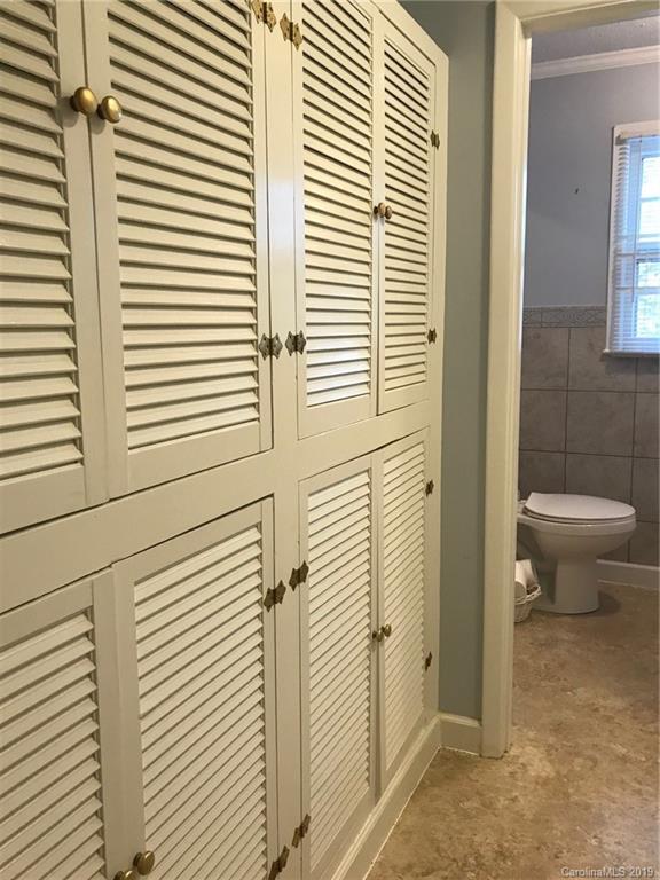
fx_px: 712
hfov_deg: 49.7
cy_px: 440
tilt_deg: -6.7
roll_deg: +0.7
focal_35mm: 28
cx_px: 330
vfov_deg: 63.4
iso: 40
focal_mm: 3.99
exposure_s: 1/30
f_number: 1.8
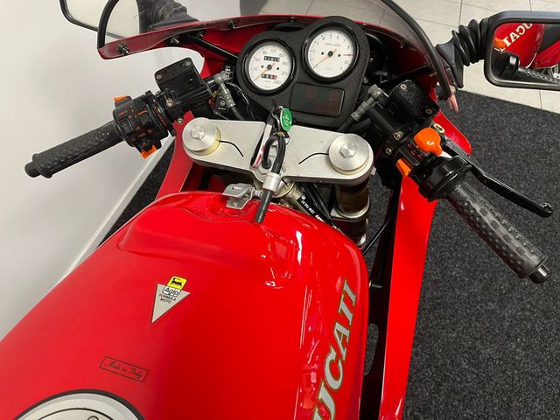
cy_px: 210
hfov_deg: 67.3
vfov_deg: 53.1
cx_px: 280
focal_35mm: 26
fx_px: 421
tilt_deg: -51.7
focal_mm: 5.1
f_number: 1.6
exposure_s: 1/50
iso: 160
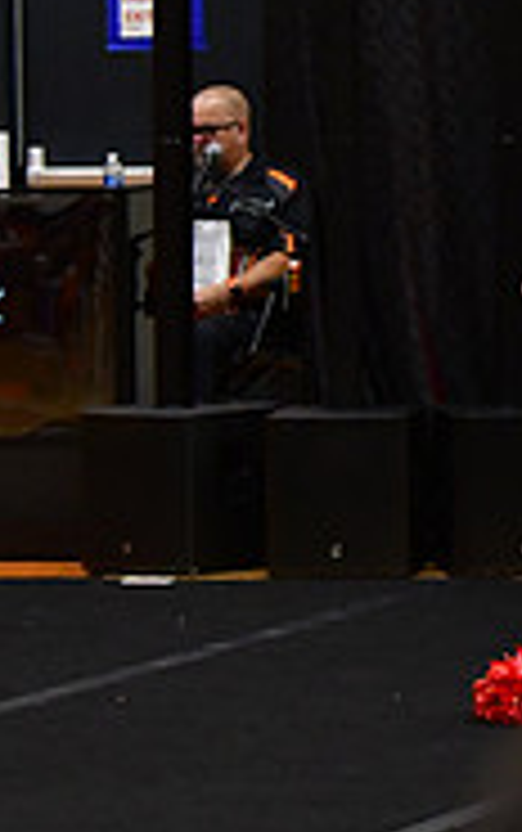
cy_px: 160
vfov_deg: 5.3
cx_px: 1292
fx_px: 8925
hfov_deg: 3.3
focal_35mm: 393
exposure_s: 1/500
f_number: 4
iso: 4000
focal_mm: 82
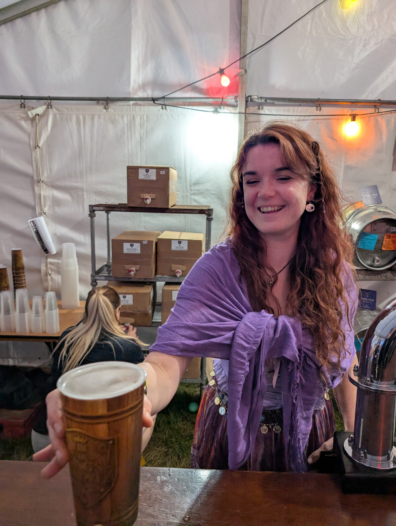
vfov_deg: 71.5
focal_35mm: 24
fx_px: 365
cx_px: 198
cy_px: 263
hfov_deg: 56.9
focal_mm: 6.9
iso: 363
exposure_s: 1/100
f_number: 1.68
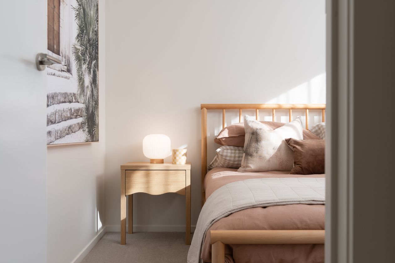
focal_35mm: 43
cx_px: 195
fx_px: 472
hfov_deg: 45.4
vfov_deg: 31.2
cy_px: 134
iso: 400
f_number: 9
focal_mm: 42
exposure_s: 1/160
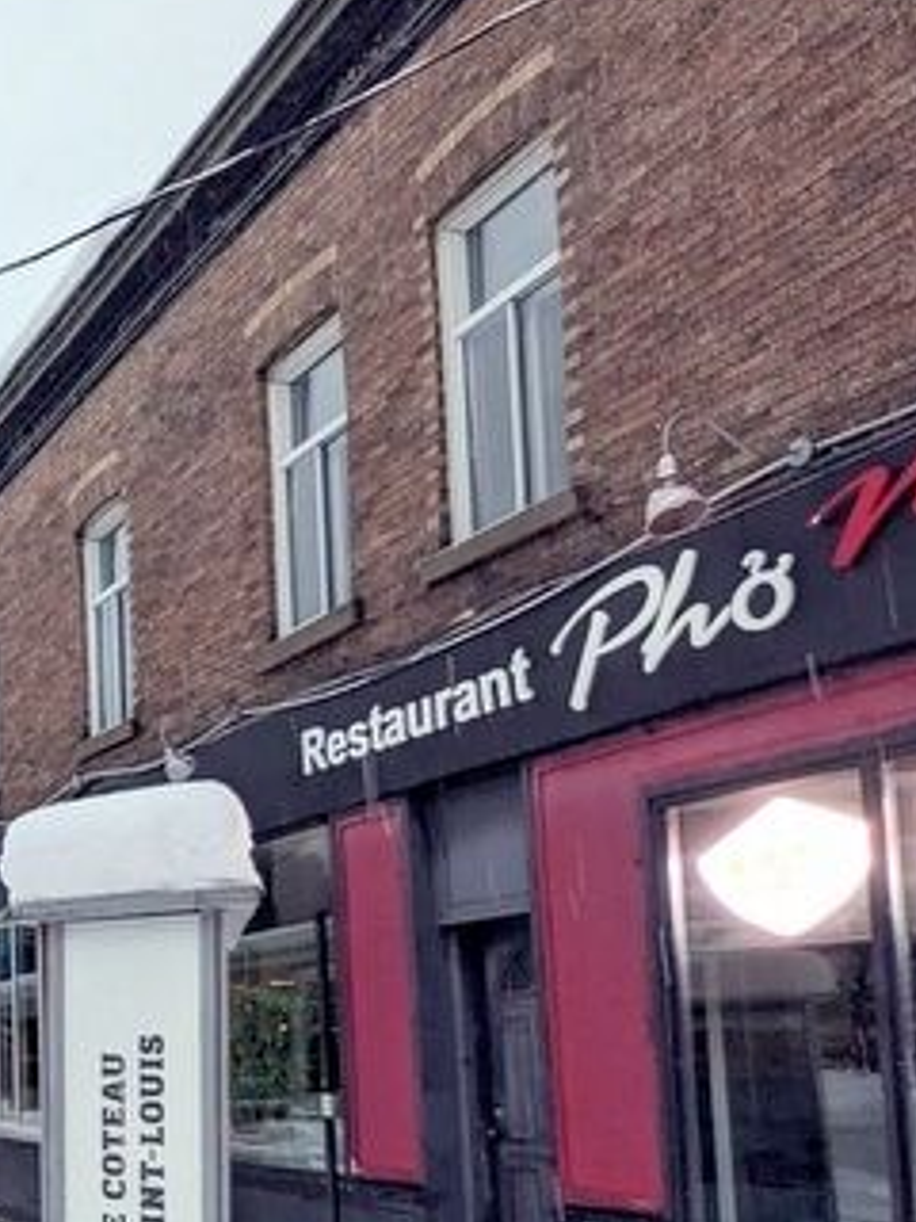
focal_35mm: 40
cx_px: -416
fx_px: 1411
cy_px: 966
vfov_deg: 44.7
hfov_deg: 26.9
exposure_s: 1/37
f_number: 2.2
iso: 75
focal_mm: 2.22
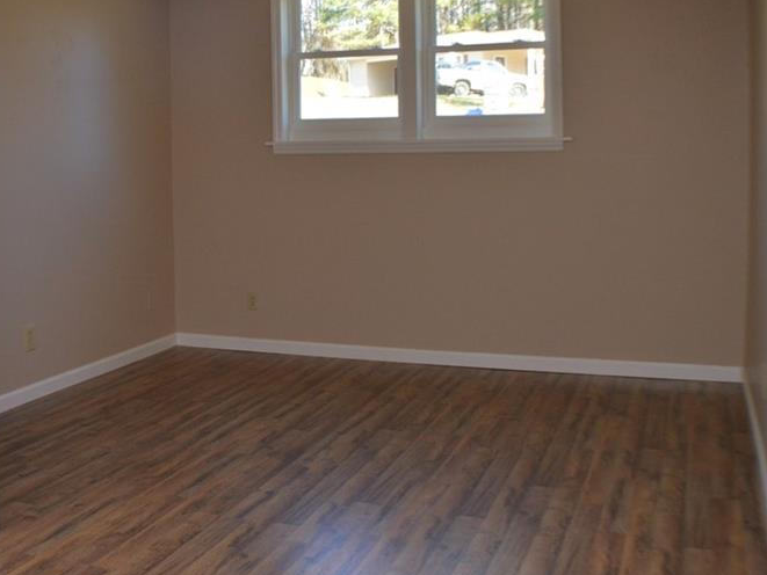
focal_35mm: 58
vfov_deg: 25.2
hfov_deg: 32.6
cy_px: 223
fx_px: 1285
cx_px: 193
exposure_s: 1/125
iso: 800
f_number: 5.6
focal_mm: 26
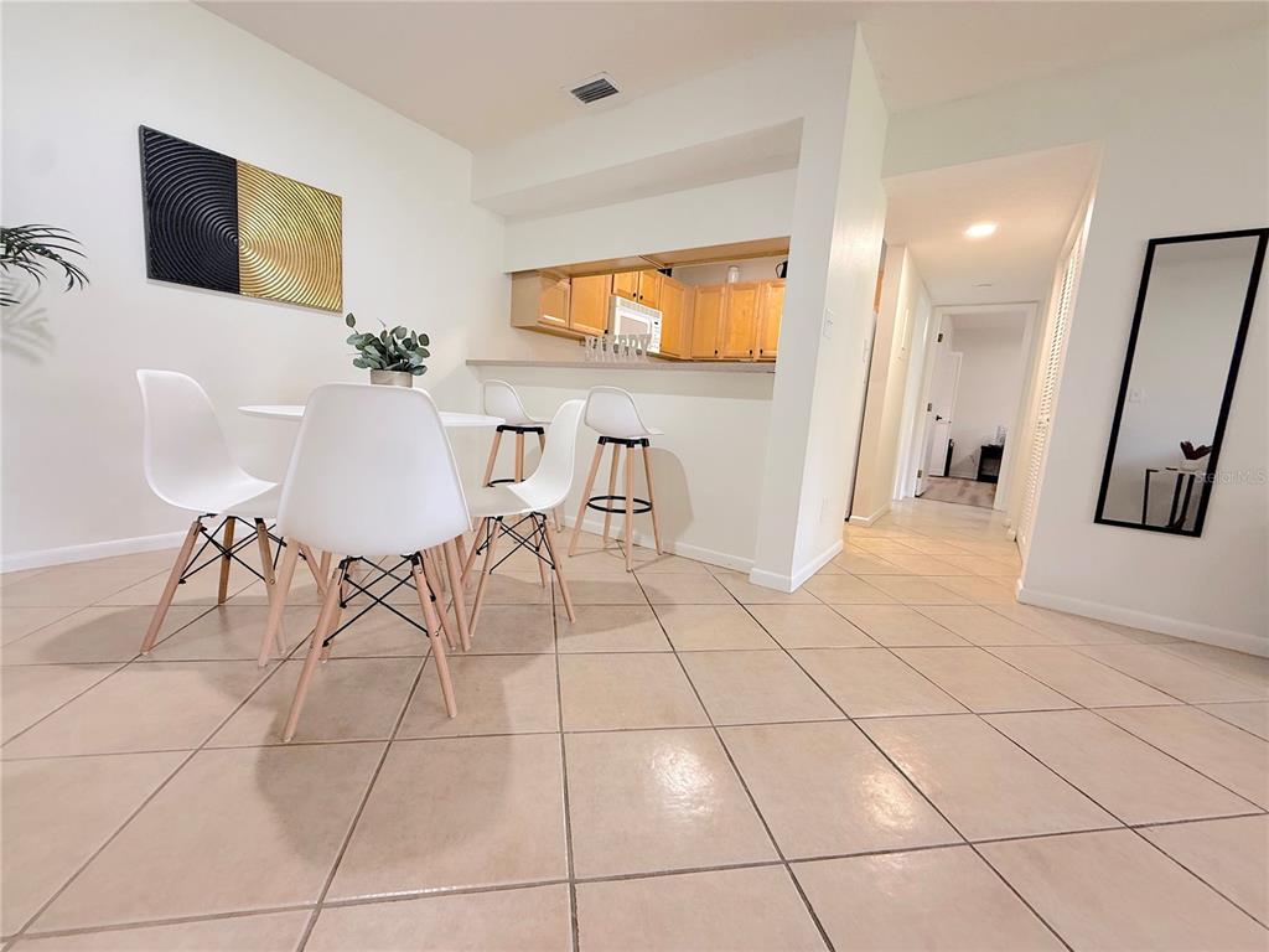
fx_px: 513
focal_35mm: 14
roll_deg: -4.3
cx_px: 634
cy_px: 476
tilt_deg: -7.6
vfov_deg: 85.7
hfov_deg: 102.1
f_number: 2.2
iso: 200
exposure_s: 1/60
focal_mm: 2.22
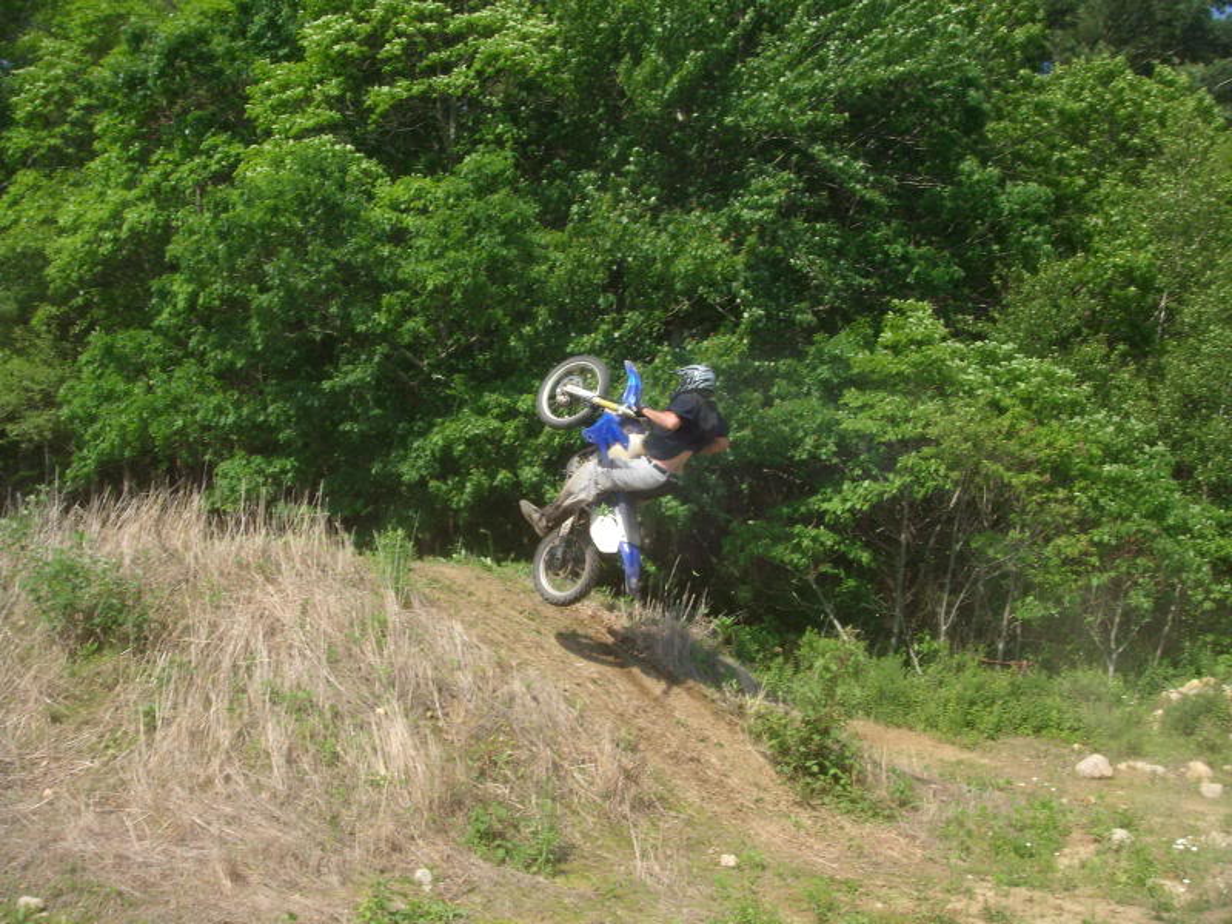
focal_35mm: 38
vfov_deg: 37.7
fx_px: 1352
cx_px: 616
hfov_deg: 49.0
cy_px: 462
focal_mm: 6.4
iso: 64
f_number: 5.7
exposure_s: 1/286
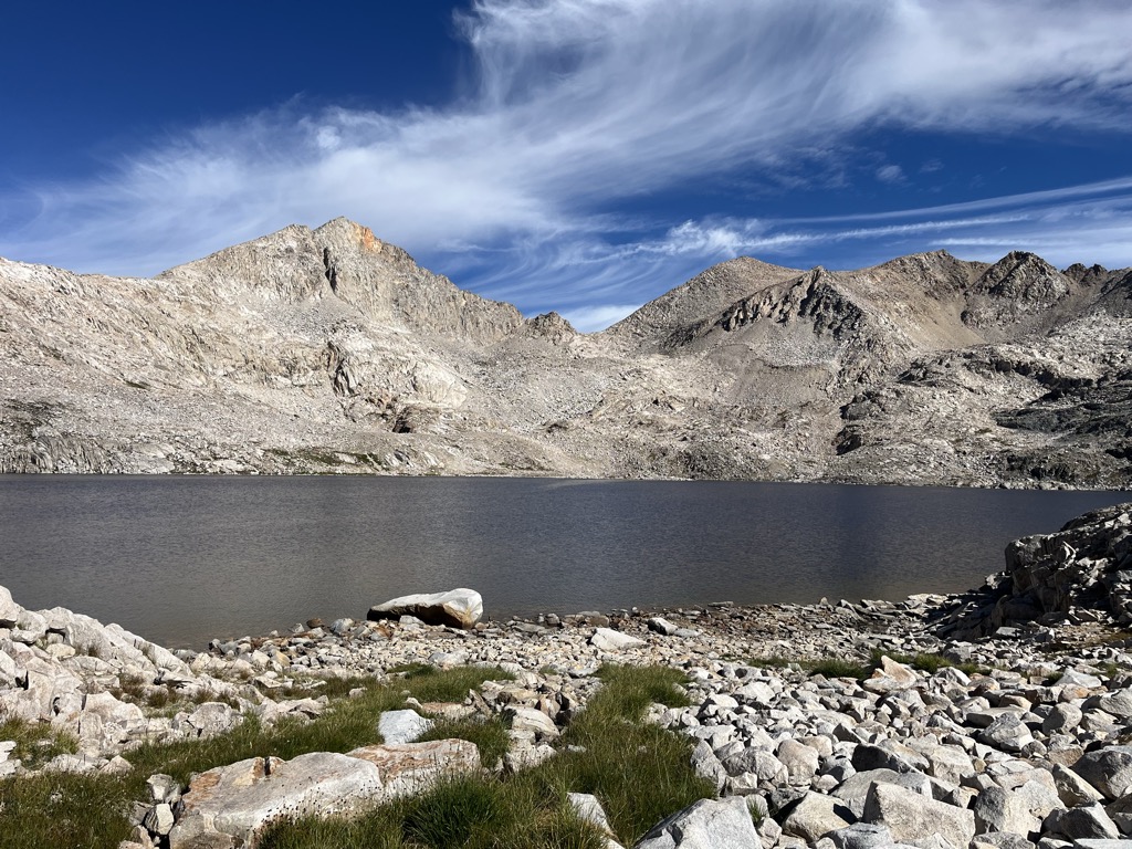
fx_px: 850
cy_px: 424
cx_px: 566
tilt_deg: +2.5
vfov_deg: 53.1
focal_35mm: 26
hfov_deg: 67.3
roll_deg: -1.0
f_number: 1.6
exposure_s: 1/5319
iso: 50
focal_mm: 5.1
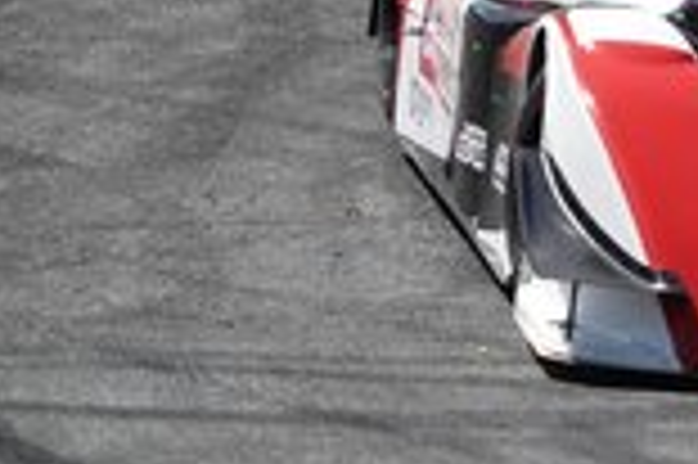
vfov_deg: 1.5
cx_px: 815
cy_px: 81
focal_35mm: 899
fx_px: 17412
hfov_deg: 2.3
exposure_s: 1/800
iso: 100
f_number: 4.5
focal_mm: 113.69
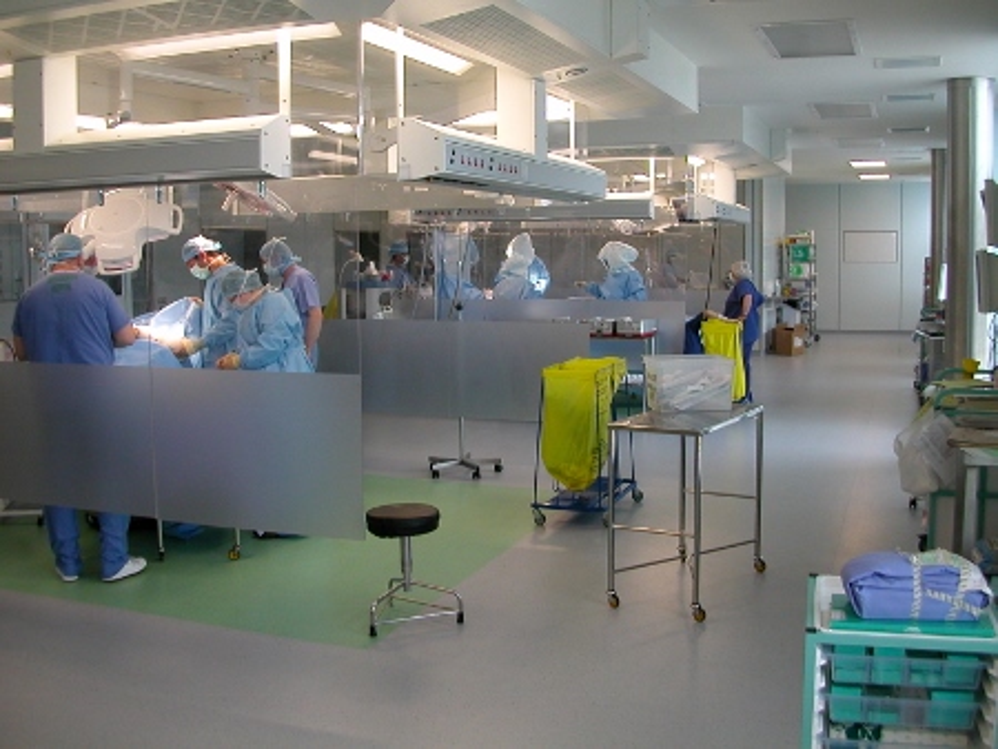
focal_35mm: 37
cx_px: 499
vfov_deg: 38.7
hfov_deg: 50.1
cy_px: 374
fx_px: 1067
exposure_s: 1/67.3
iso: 100
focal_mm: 5.6
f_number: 2.7
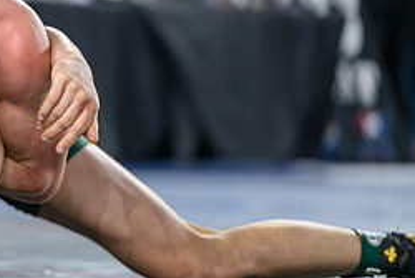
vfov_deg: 3.0
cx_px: -60
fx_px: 5213
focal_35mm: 452
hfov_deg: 4.5
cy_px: 96
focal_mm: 195
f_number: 2.8
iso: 2500
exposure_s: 1/800
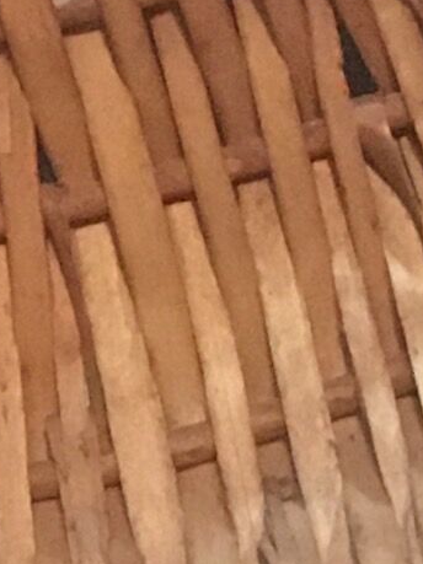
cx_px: -510
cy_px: 136
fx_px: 4157
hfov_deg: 5.7
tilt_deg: -25.0
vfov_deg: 7.8
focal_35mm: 255
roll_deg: +6.6
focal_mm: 4.15
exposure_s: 1/17
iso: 320
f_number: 2.2
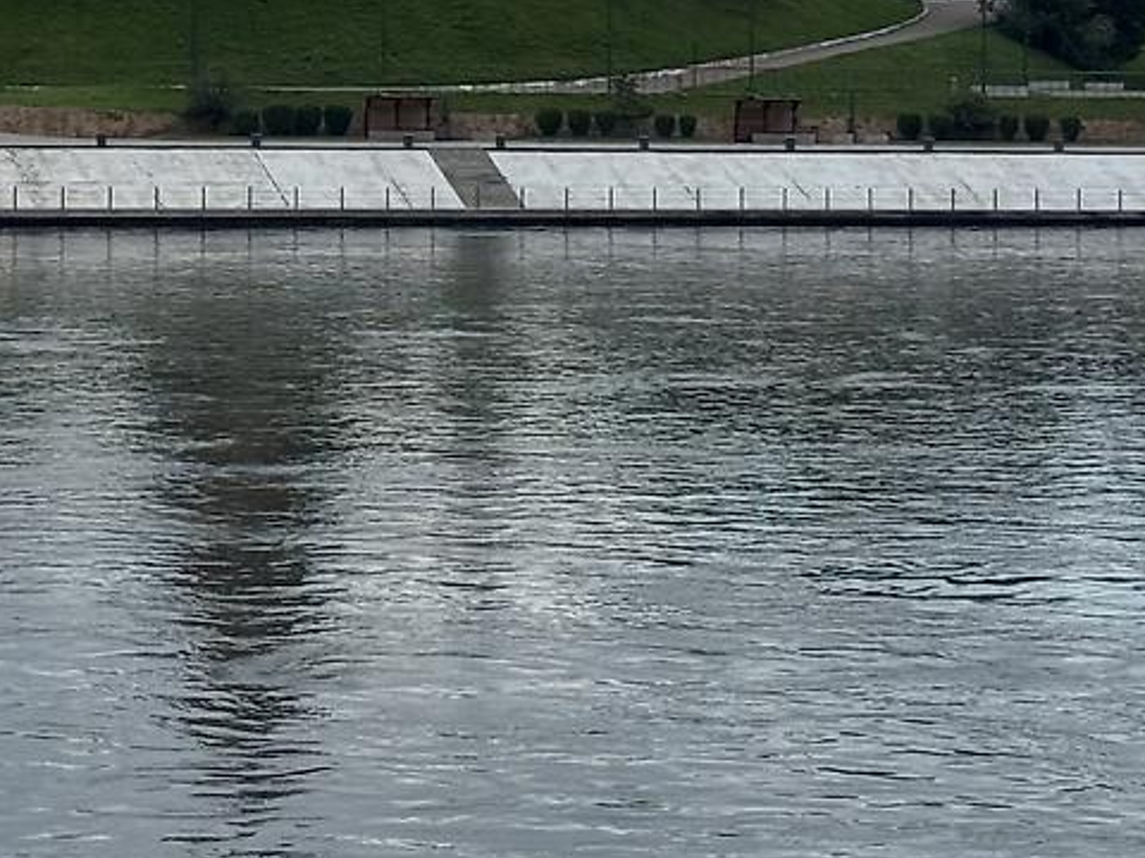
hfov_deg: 16.2
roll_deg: -1.0
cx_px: 114
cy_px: -79
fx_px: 3969
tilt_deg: +3.1
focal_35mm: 120
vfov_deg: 12.2
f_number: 1.78
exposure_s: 1/1427
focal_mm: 6.76
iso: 64
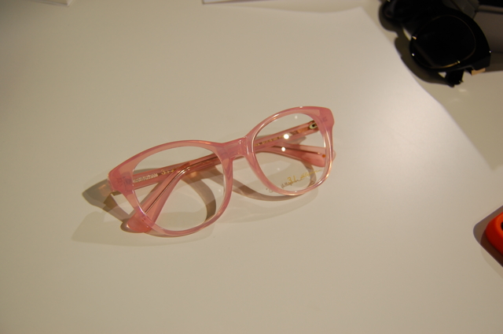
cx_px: 252
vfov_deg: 43.4
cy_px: 167
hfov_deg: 62.0
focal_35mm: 30
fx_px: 418
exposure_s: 1/160
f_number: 4.5
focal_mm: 20
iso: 200
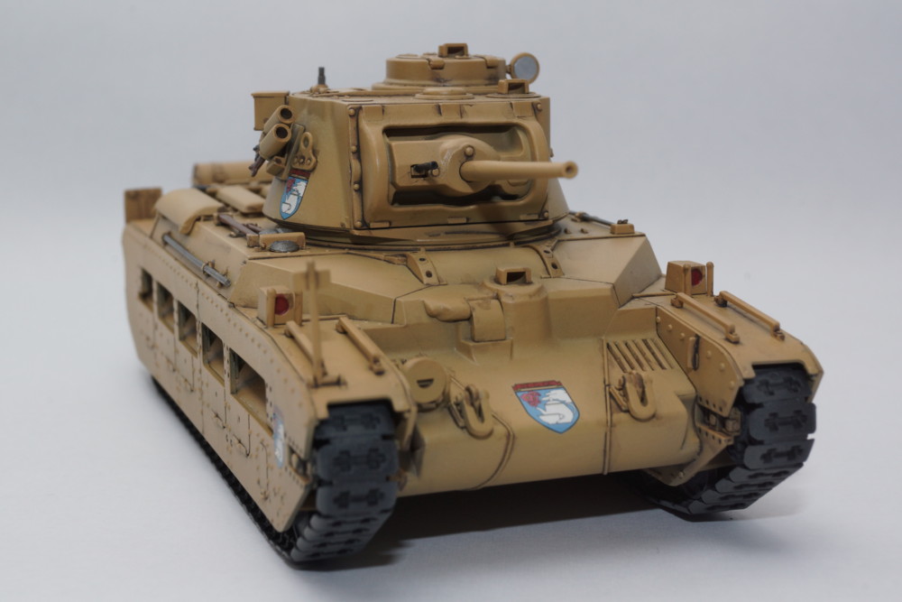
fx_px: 1691
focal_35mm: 68
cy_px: 301
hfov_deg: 29.9
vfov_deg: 20.2
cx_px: 451
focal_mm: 45
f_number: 18
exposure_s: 1/80
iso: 200
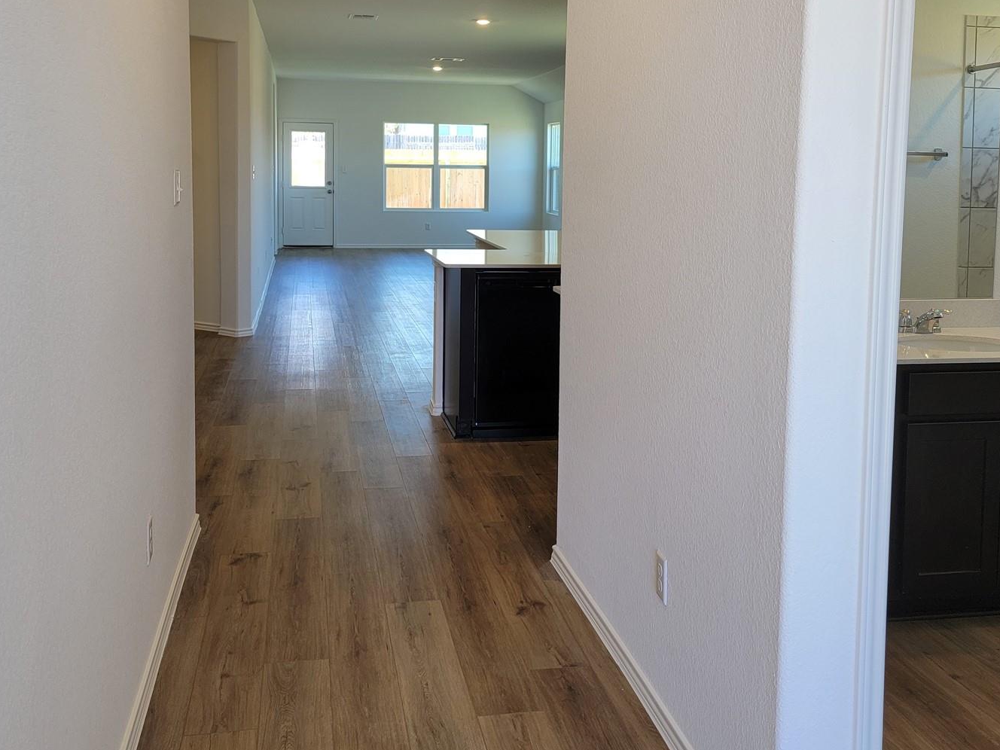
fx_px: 1069
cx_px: 487
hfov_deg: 50.1
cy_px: 249
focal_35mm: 37
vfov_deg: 38.2
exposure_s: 1/120
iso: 64
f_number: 1.8
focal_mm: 6.7
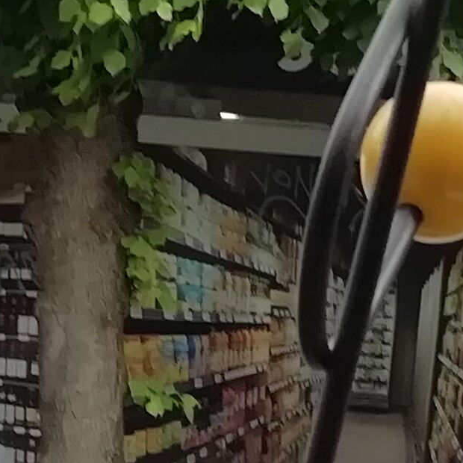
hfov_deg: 10.1
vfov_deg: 10.0
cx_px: 363
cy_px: 530
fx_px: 2603
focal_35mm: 172
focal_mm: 3.46
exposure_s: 1/138
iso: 50
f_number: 2.2
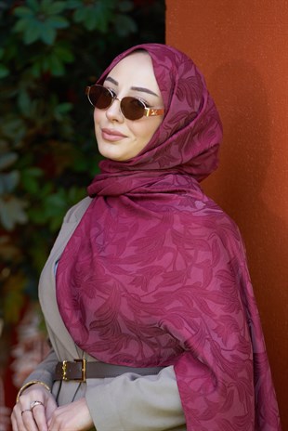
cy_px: 216
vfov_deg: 10.3
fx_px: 2396
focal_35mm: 200
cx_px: 144
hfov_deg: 6.9
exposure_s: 1/200
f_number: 4
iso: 200
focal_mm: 200
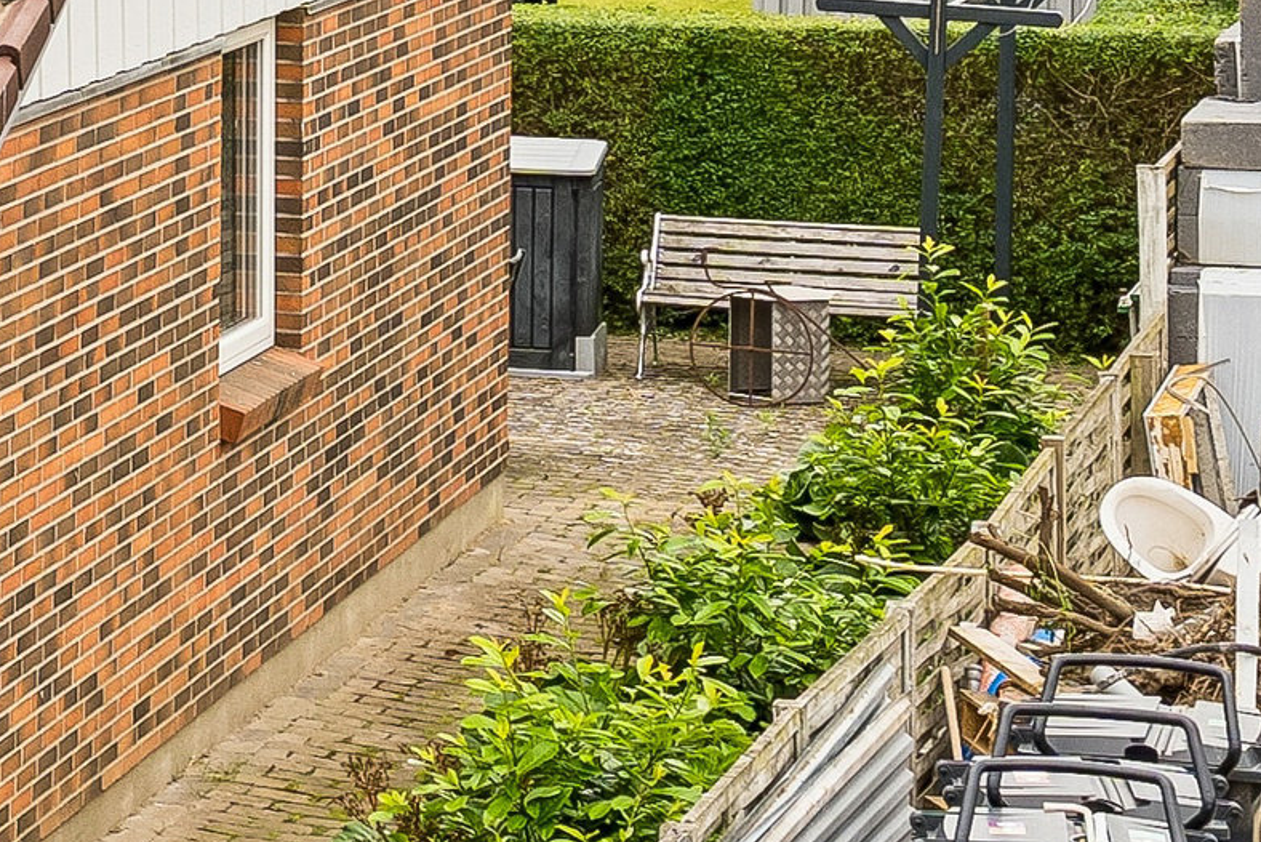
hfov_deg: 12.0
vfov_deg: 8.8
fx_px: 5466
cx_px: -1106
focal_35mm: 156
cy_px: 45
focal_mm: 27.5
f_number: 8
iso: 200
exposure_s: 1/100
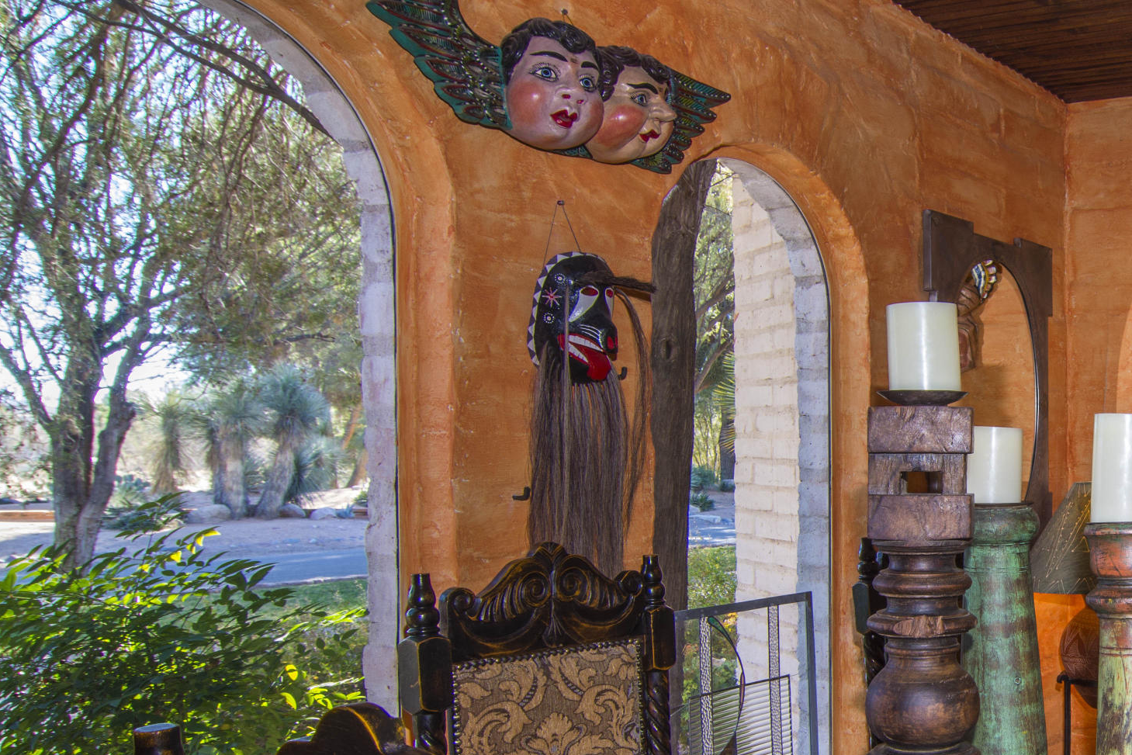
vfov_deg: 35.3
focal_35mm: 37
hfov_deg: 44.7
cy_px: 552
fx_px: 1163
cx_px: 1110
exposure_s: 1/8
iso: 100
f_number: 7.1
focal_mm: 12
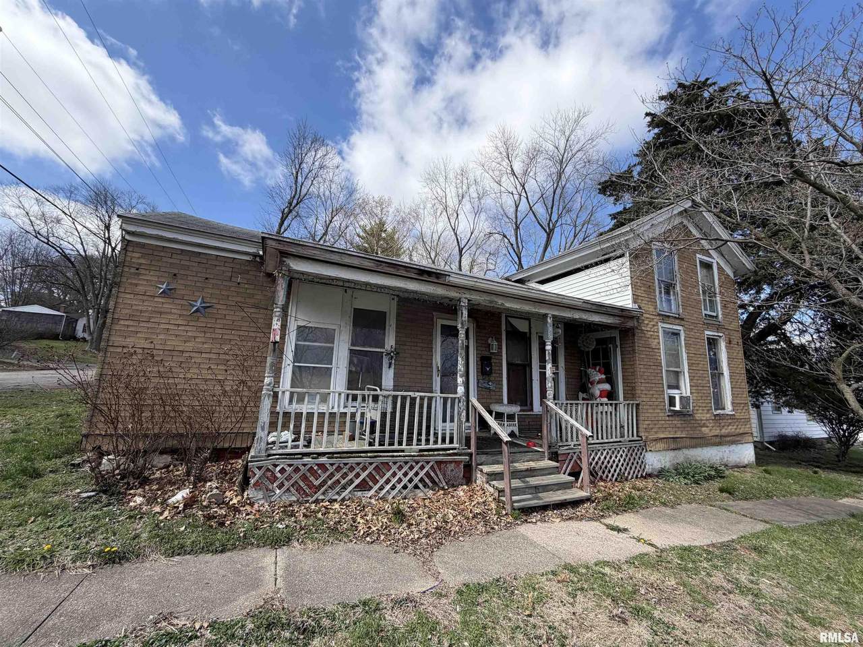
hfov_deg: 102.1
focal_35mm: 14
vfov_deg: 85.7
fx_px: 349
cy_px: 324
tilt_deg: +10.2
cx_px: 432
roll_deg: -2.1
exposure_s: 1/770
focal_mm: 2.22
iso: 32
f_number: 2.2
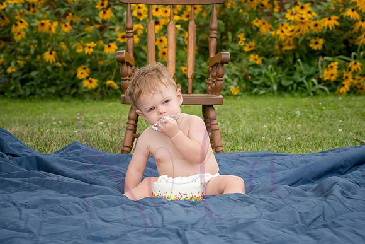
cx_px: 181
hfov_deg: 18.5
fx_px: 1120
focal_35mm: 110
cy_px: 122
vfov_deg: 12.4
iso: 500
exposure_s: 1/320
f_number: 10
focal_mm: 100
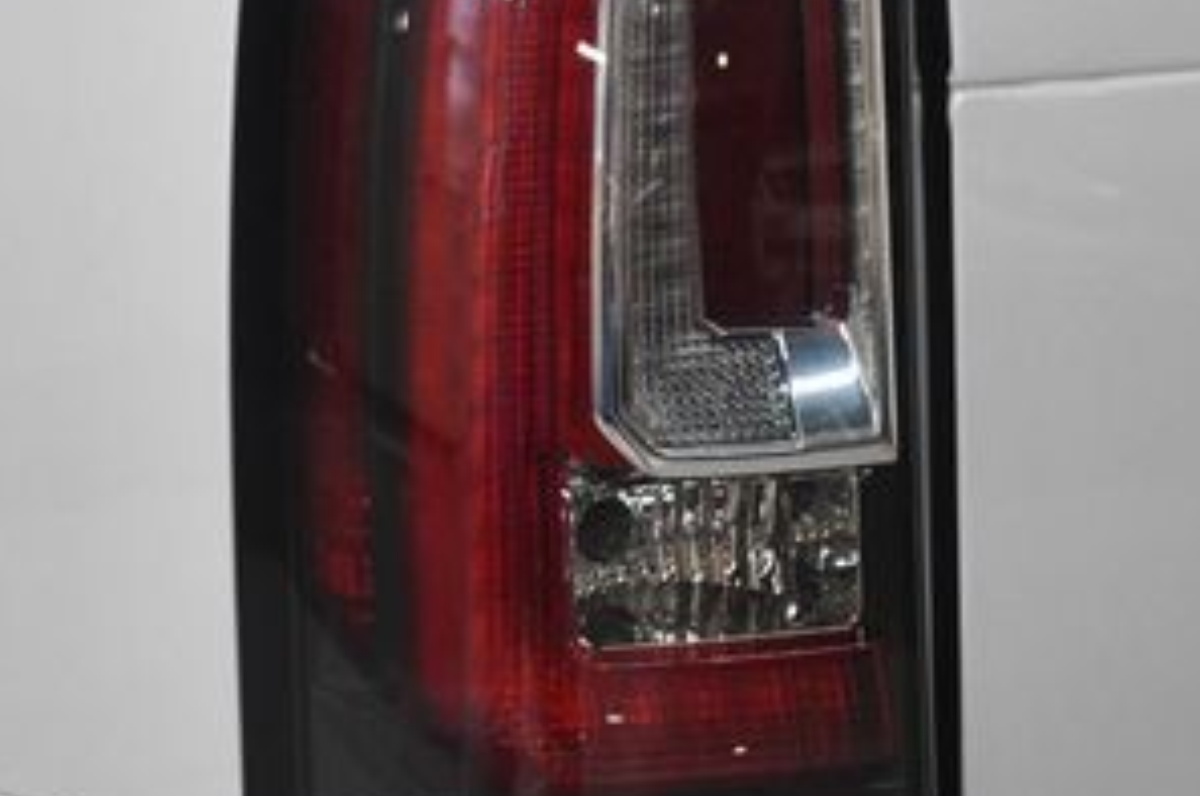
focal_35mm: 123
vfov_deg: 11.1
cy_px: 226
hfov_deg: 16.7
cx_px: 667
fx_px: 4093
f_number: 4.2
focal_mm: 38
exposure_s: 1/125
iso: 1600
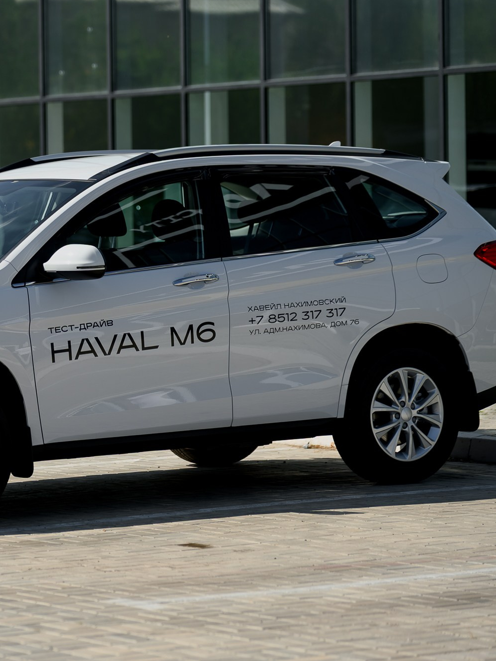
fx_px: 2769
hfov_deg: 10.2
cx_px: 75
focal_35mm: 145
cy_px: 329
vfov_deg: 13.6
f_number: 2.8
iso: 50
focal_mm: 100
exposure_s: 1/1600
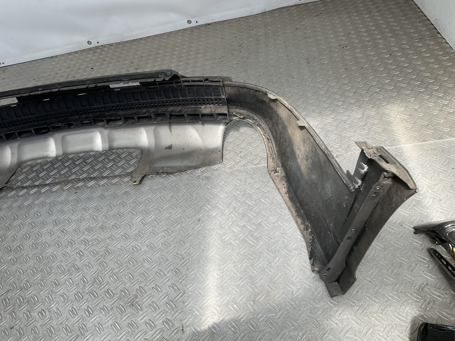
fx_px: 381
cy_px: 170
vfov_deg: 48.2
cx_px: 228
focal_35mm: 29
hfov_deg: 61.7
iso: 16
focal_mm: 3
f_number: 1.8
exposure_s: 1/325
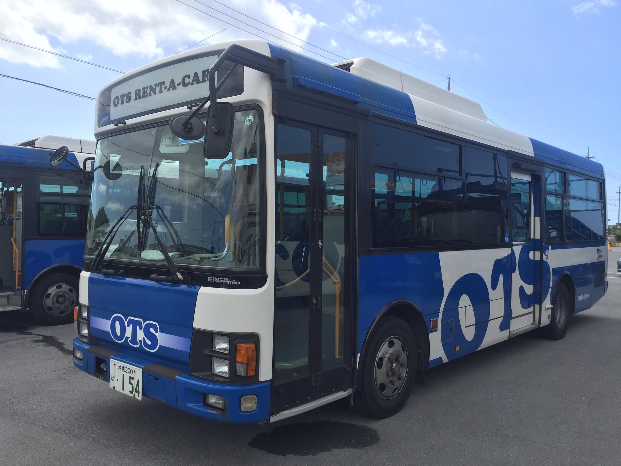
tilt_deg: +0.2
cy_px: 233
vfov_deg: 48.2
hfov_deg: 61.7
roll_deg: -1.1
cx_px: 310
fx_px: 520
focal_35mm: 29
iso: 32
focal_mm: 4.15
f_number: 2.2
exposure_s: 1/1721
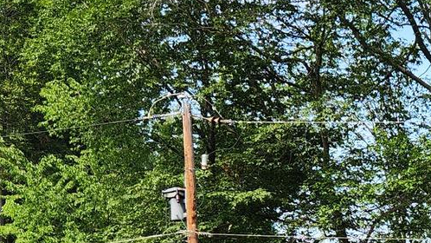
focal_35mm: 103
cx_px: 551
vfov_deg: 11.3
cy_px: 364
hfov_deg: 19.3
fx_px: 1177
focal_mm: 5.4
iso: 20
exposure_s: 1/522
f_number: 1.8
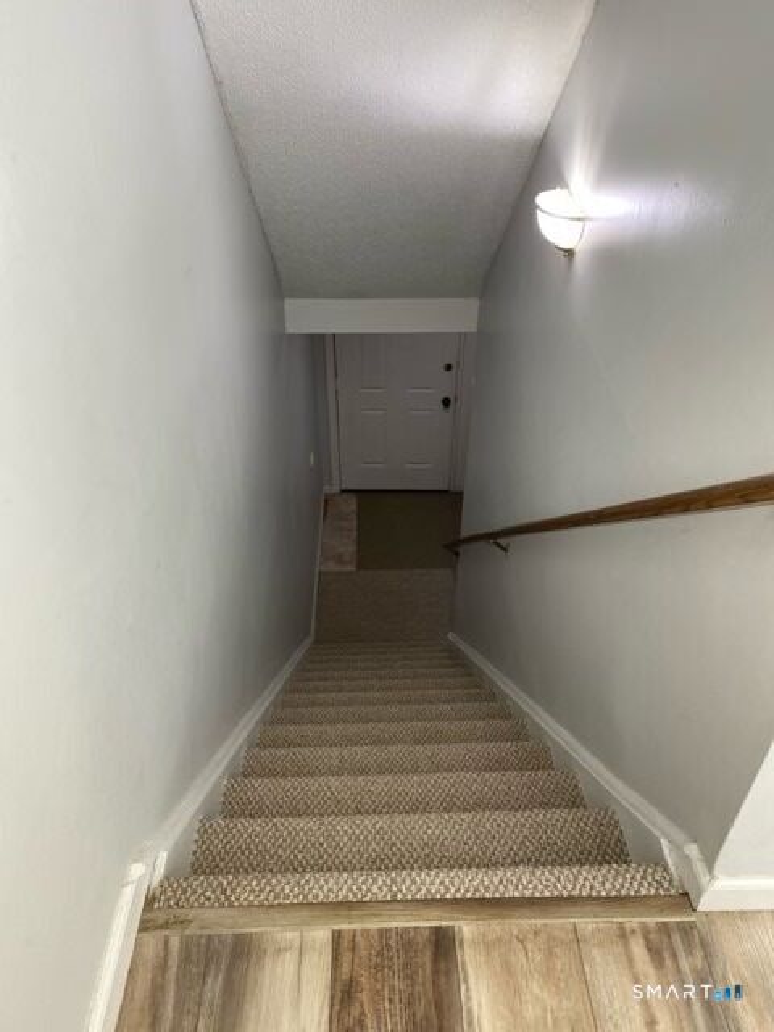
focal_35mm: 26
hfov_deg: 53.1
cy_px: 516
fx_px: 775
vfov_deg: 67.3
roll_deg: -0.7
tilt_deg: -36.9
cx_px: 387
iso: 80
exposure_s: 1/60
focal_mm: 4.25
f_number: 1.8
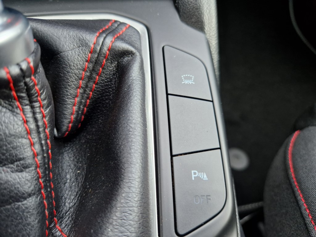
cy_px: 118
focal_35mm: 23
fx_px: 210
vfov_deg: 58.9
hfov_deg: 73.9
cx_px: 158
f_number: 1.8
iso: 250
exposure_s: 1/100
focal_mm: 5.4
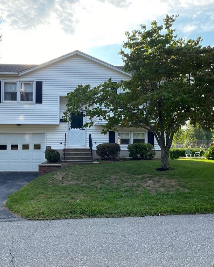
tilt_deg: +5.1
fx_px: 269
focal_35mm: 34
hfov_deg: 43.0
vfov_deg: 52.9
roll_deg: +2.3
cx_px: 81
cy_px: 134
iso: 32
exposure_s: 1/919
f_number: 1.8
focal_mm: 4.25
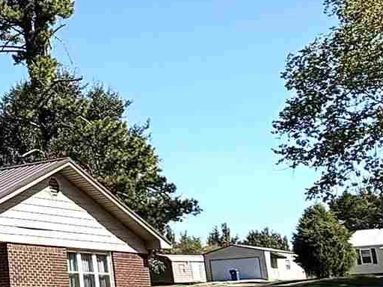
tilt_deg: +15.0
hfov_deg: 19.7
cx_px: -218
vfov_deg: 17.5
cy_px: 80
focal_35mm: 84
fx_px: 929
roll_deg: +1.2
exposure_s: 1/770
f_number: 2.2
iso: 25
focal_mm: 2.22
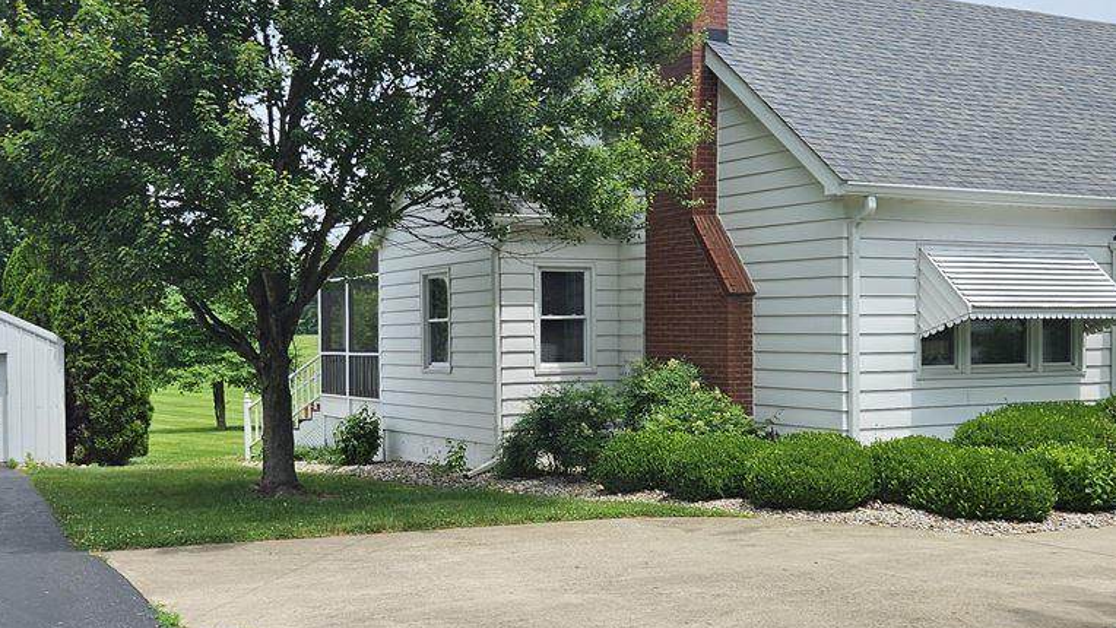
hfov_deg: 48.2
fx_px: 1243
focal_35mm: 42
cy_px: 340
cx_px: 481
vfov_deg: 28.3
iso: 25
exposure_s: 1/2483
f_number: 1.8
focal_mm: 5.4
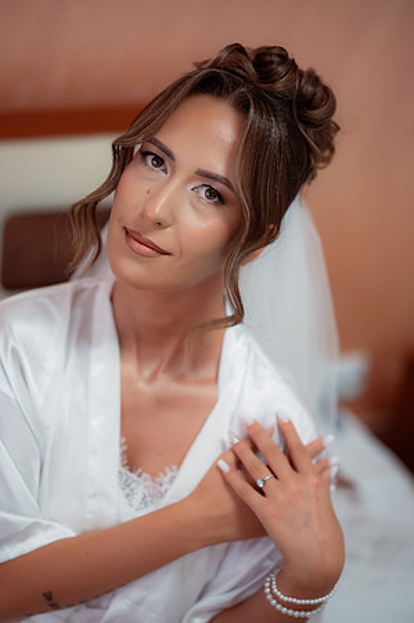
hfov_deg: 16.0
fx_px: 1470
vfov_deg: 23.9
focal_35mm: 85
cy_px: 312
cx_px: 207
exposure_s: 1/400
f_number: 2
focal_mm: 85
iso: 640
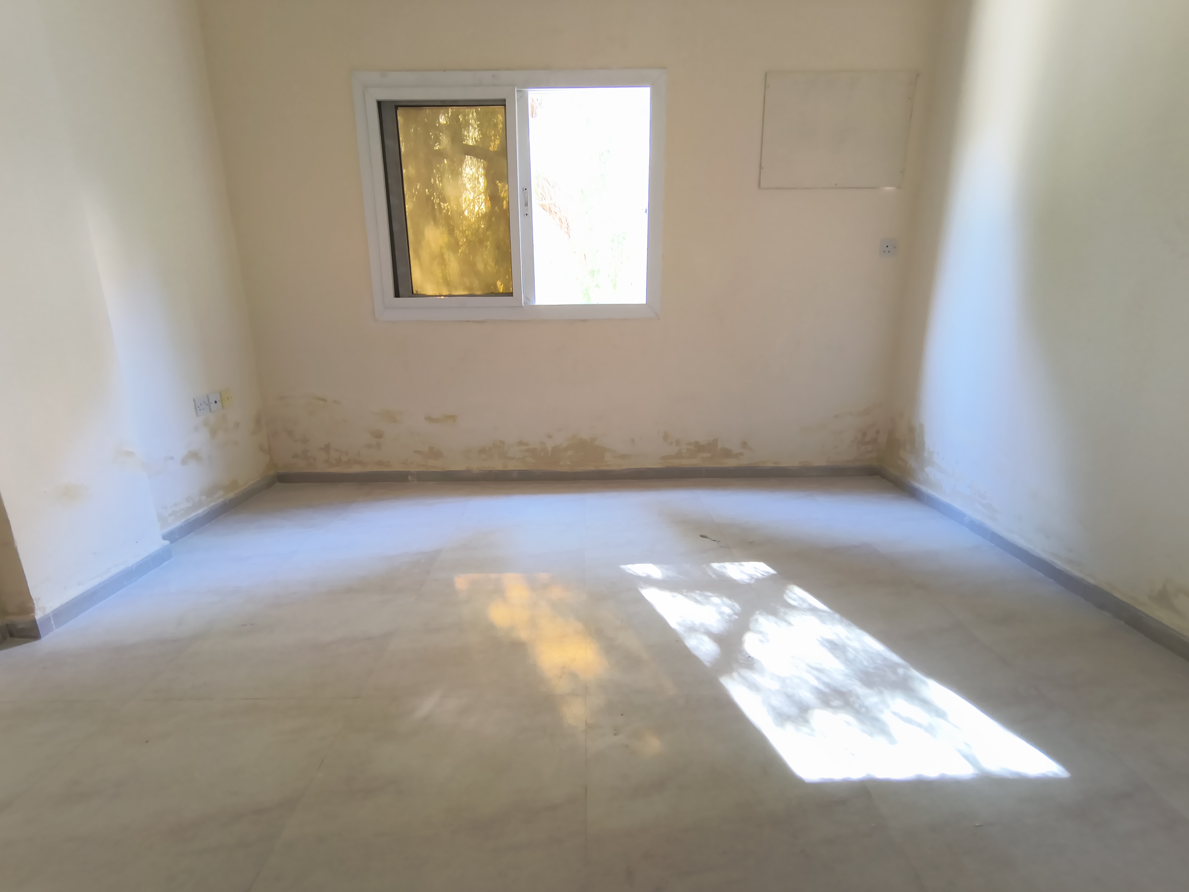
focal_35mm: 12
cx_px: 594
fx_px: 412
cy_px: 446
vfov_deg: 94.5
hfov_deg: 110.5
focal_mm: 2.13
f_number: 2.2
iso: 329
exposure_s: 1/33.3
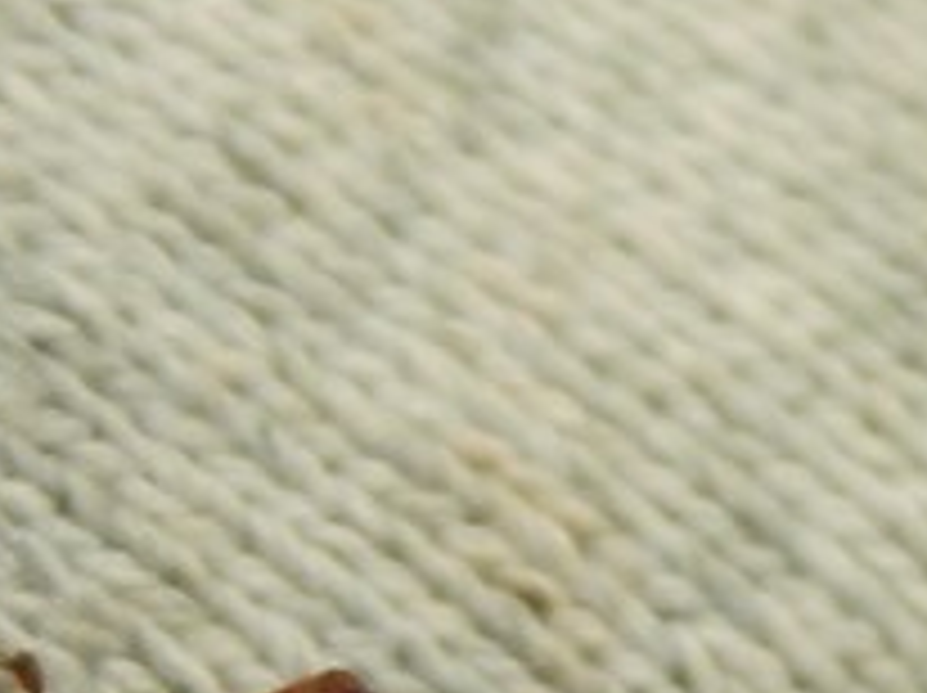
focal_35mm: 286
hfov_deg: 6.9
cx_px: 349
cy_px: 1102
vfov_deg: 5.1
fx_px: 7650
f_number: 8.2
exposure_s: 1/400
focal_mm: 12.3
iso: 125
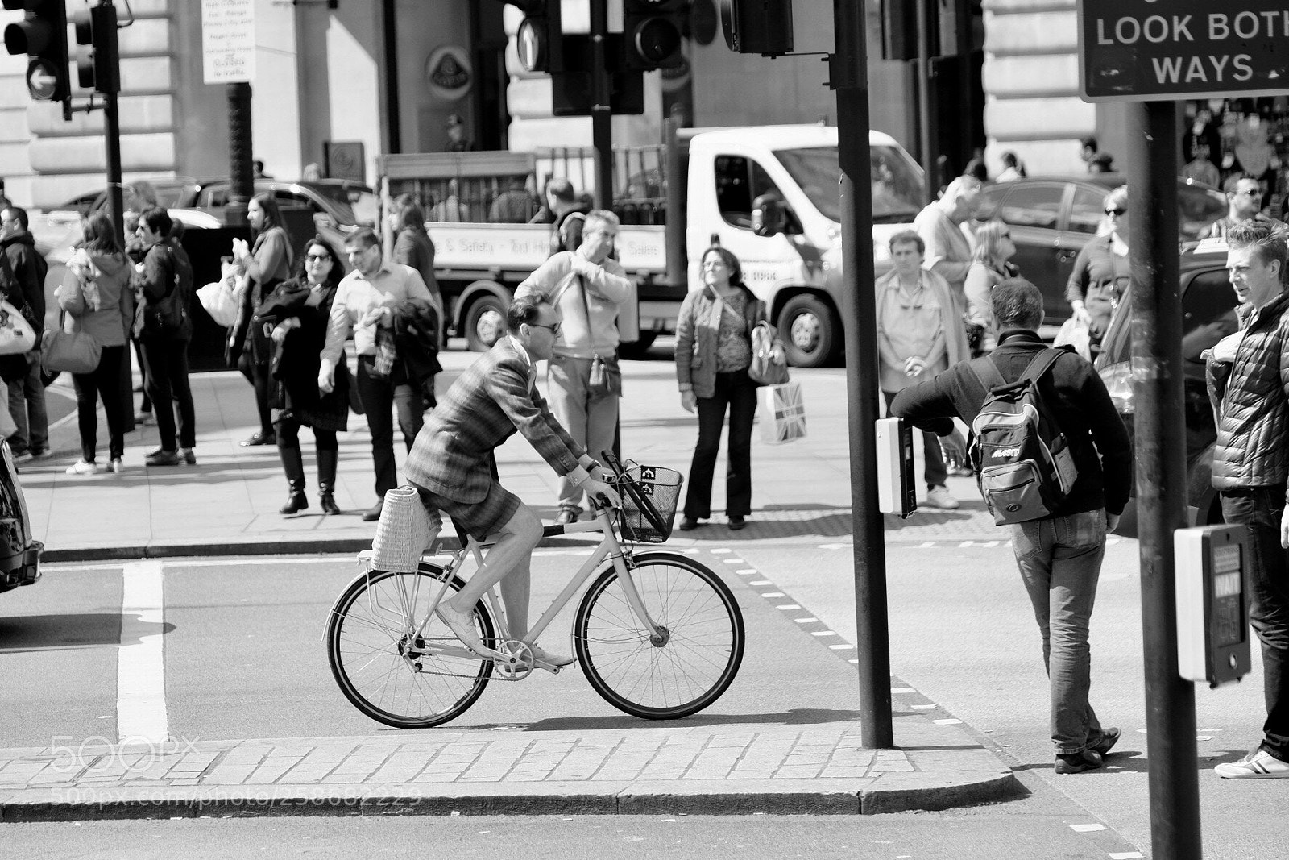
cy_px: 430
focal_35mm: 131
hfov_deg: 15.6
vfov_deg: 10.5
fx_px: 4691
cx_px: 644
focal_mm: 87.1
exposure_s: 1/2500
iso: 400
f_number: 2.8
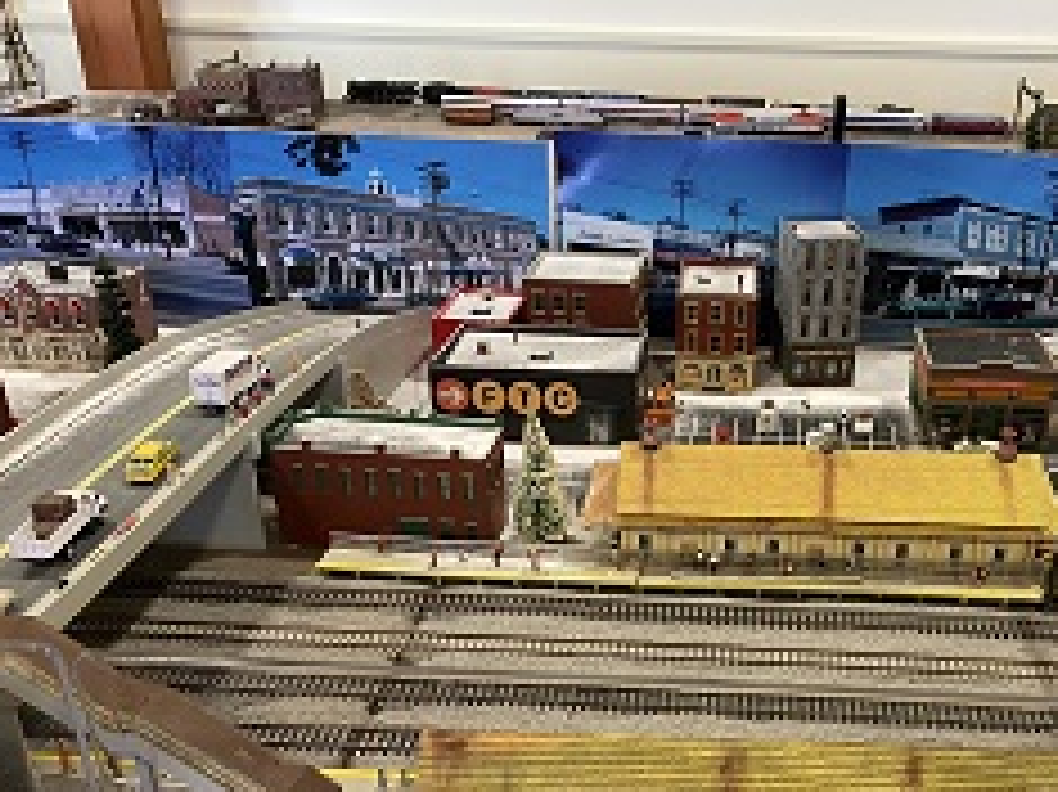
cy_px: 556
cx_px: 709
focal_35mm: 38
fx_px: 1161
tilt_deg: -27.6
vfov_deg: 37.1
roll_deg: -1.0
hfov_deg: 48.1
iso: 250
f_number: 1.8
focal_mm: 4.25
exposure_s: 1/60
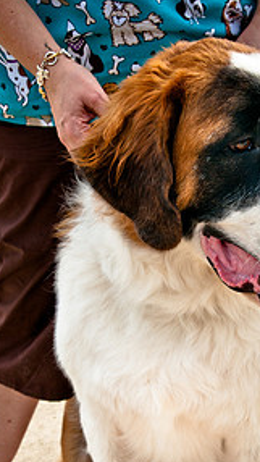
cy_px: 315
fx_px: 906
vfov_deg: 28.4
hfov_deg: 16.3
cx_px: 156
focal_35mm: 74
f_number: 5.6
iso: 200
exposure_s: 1/250
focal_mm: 30
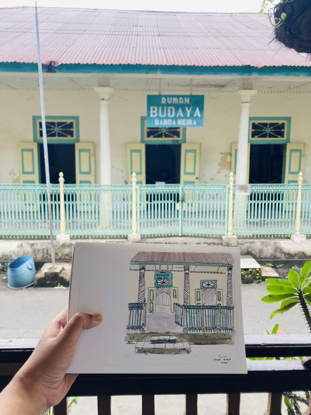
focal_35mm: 28
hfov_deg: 49.7
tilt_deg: -5.8
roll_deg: +0.0
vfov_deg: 63.4
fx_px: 335
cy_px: 208
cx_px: 156
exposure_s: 1/198
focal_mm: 3.99
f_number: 1.8
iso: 20
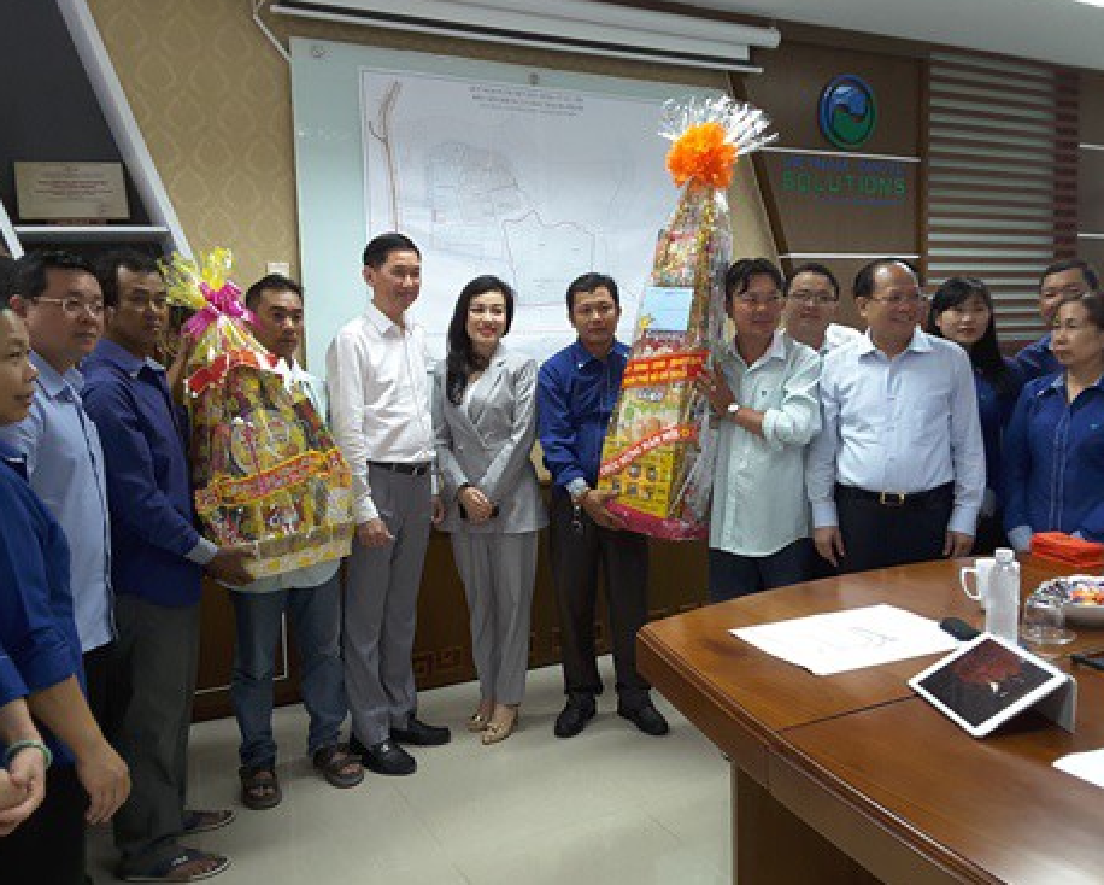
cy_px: 440
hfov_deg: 54.2
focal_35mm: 33
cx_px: 550
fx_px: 1079
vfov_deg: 44.6
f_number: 1.9
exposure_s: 1/25
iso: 160
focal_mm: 2.9
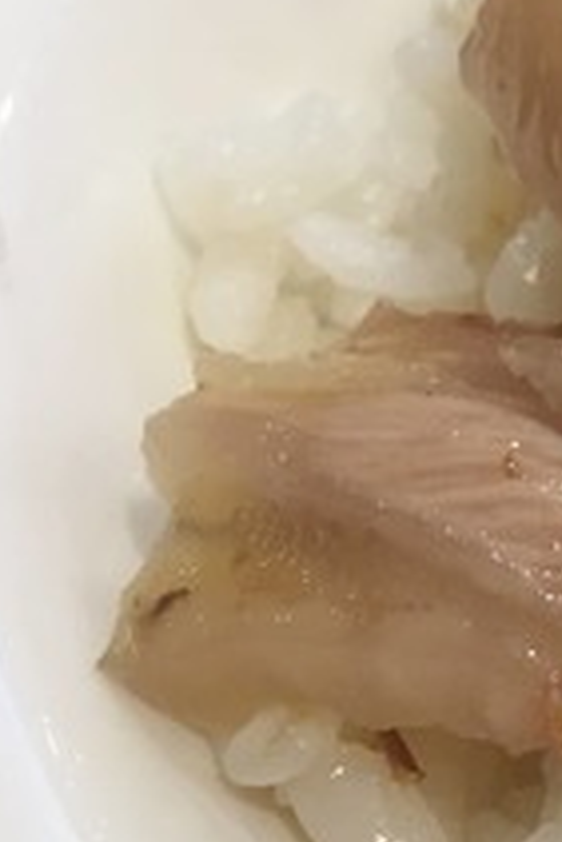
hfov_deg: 10.9
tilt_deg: -46.6
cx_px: 1415
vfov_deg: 19.8
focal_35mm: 103
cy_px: 331
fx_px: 2408
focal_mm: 4.15
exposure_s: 1/30
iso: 100
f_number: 2.2
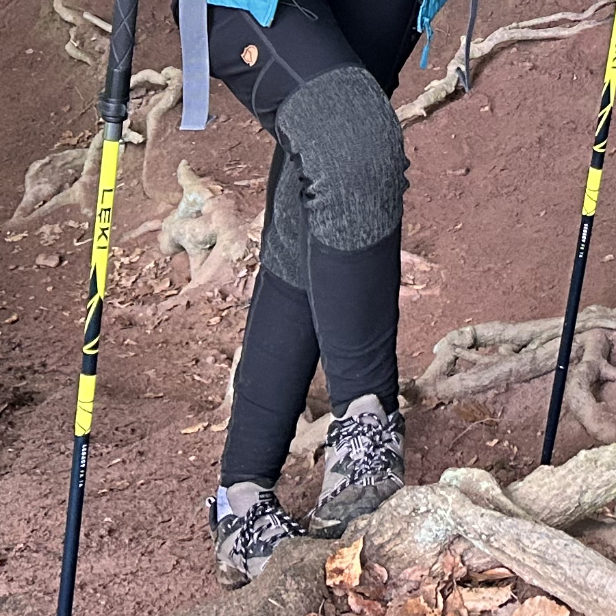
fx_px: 2074
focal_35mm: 103
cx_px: 496
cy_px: -384
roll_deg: -2.2
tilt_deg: -4.8
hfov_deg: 16.8
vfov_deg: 15.3
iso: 320
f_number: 1.5
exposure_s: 1/60
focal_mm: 5.7
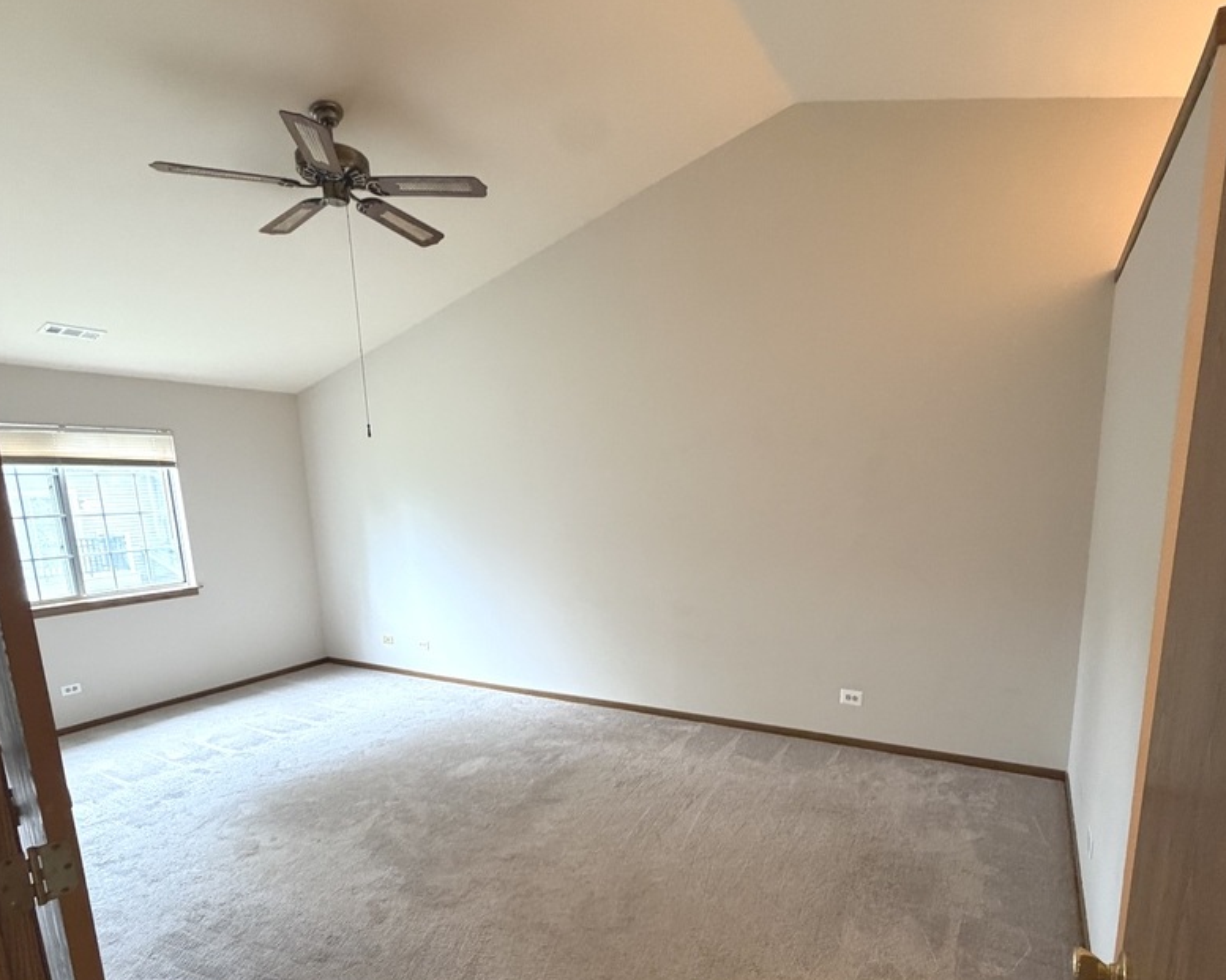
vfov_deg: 69.6
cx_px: 631
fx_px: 689
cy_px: 617
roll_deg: +1.3
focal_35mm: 19
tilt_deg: -11.1
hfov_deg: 83.3
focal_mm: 2.22
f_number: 2.2
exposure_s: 1/60
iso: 400
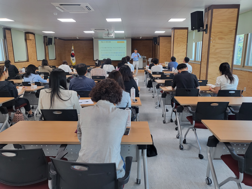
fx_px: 189
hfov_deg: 67.3
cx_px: 126
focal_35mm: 26
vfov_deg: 53.1
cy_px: 94
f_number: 1.8
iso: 160
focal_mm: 4.25
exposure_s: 1/120
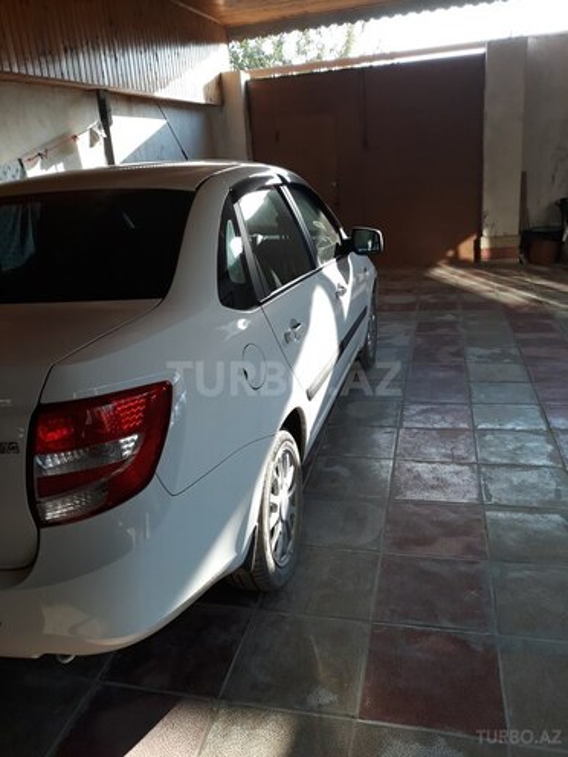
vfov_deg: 65.3
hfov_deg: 51.4
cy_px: 378
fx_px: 591
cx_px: 284
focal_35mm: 27
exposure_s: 1/161
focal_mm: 3.71
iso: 40
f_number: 1.7
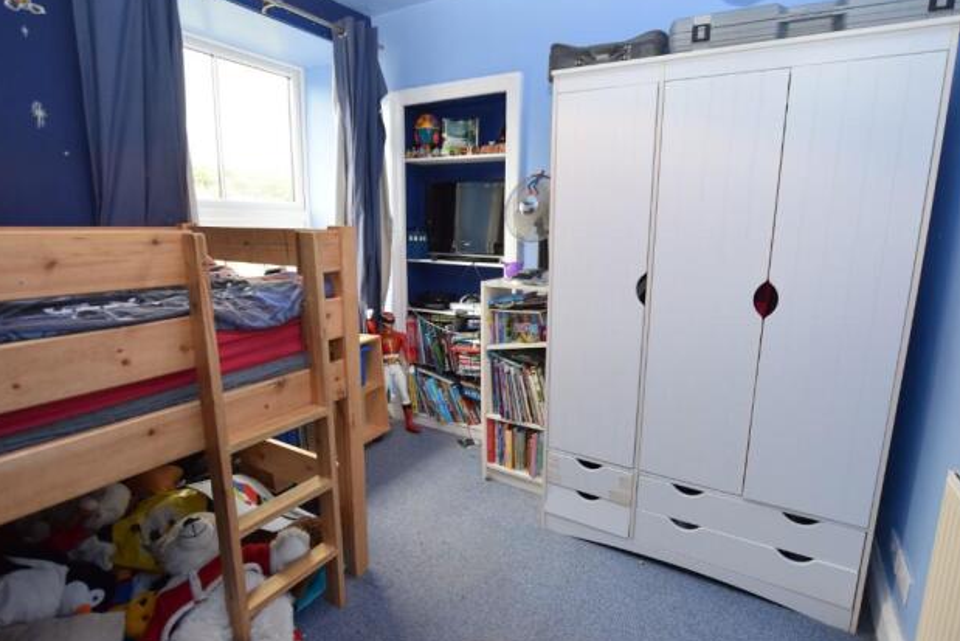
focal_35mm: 18
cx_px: 499
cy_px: 317
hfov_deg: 89.1
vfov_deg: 66.6
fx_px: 487
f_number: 4.5
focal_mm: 11.5
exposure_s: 1/80
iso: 800
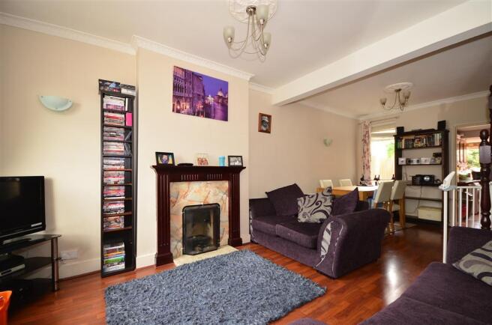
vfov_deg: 77.0
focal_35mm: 15
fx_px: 205
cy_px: 162
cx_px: 246
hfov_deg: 100.5
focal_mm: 10
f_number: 4
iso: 200
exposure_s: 1/3
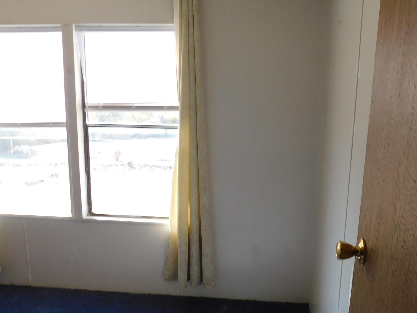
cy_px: 205
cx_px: 226
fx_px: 422
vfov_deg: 40.3
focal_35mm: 35
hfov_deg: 52.6
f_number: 3
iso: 125
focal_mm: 4
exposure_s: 1/200
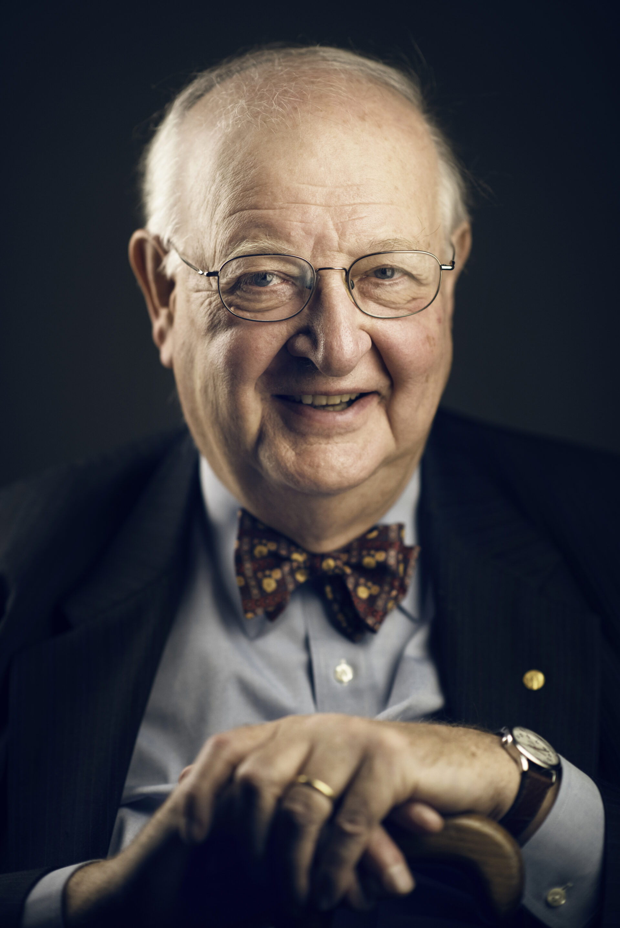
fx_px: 2194
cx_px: 310
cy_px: 464
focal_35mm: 85
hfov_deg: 16.1
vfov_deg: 23.9
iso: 400
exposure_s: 1/200
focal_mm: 85
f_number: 2
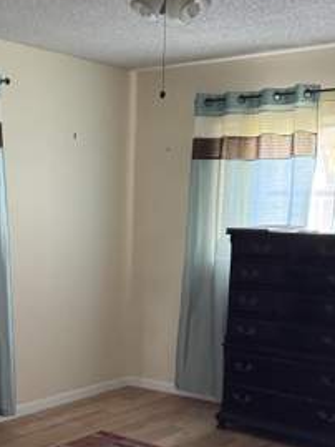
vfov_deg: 33.0
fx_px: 735
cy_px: 346
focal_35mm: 57
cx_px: 73
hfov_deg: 25.3
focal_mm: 6.76
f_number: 1.78
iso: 800
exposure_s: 1/41
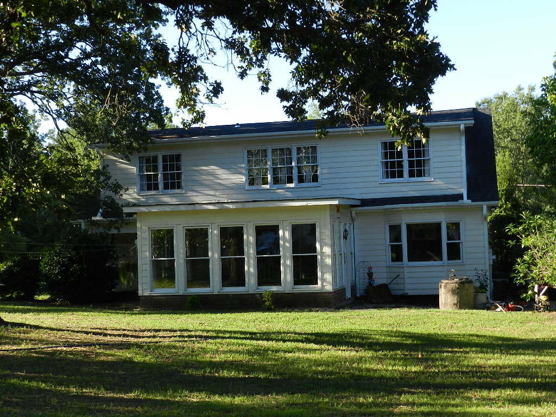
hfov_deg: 36.2
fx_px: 851
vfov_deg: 27.5
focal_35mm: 53
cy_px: 208
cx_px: 278
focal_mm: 9.4
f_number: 4.4
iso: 160
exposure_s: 1/250
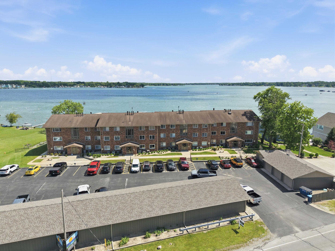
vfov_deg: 56.8
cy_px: 126
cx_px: 168
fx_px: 232
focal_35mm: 24
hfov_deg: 71.6
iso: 340
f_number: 1.8
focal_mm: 8.7
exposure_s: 1/6400
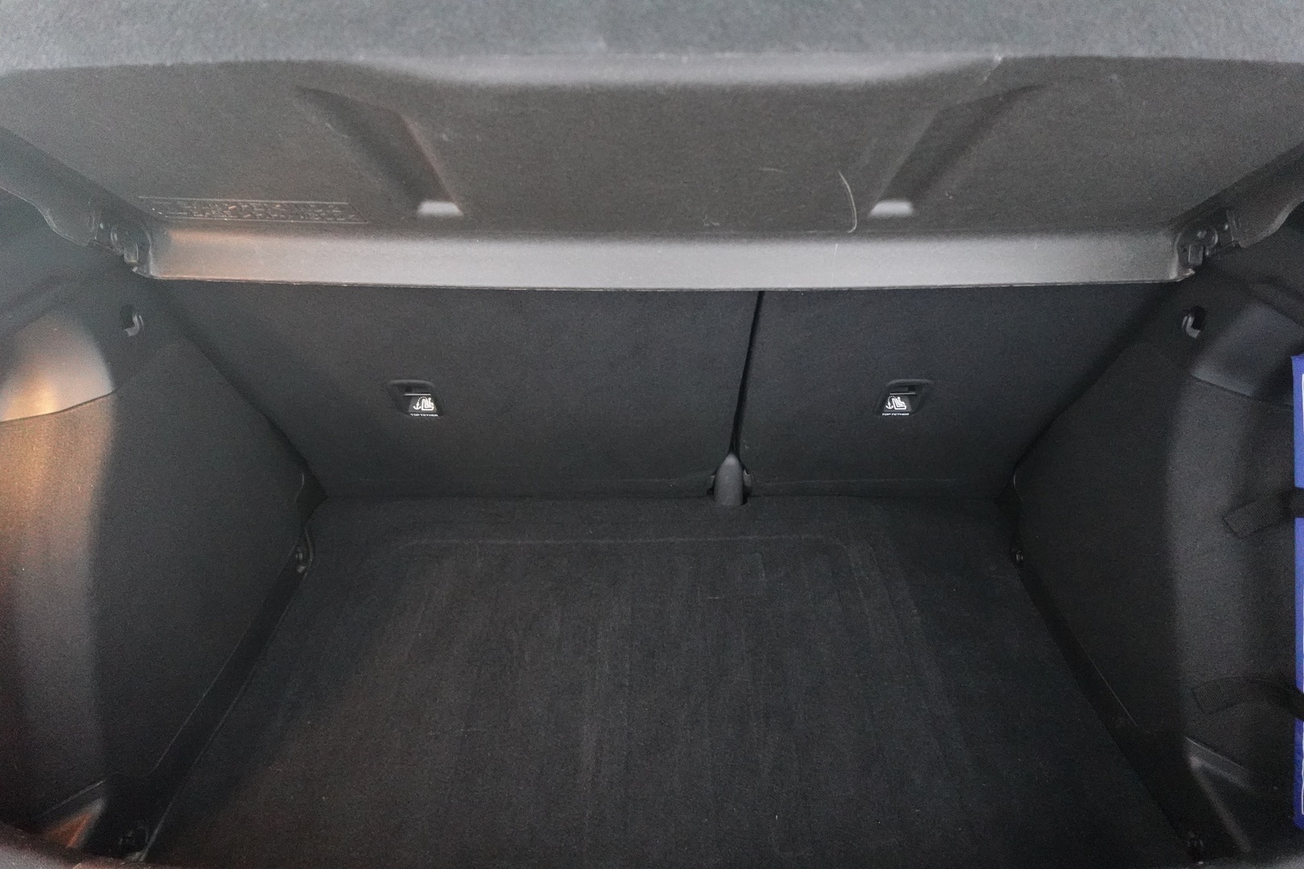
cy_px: 434
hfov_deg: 84.0
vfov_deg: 61.9
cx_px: 652
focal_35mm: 20
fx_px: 724
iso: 4000
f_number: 2
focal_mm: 7.6
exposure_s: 1/80
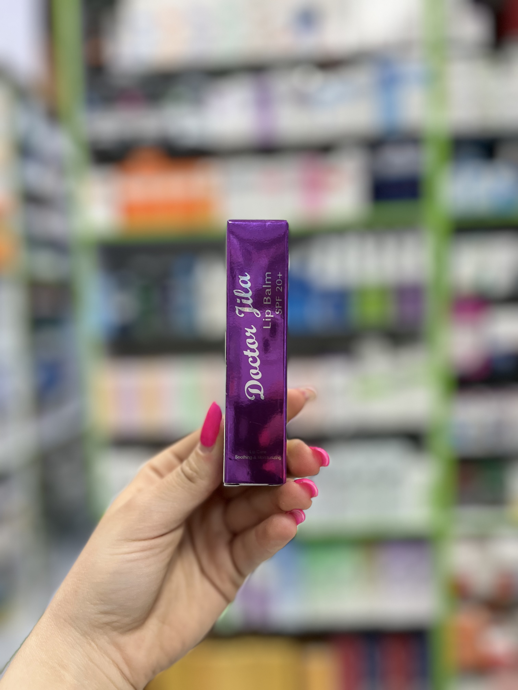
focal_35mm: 26
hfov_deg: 53.1
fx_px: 519
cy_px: 345
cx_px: 259
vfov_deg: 67.3
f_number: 1.6
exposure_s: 1/100
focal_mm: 5.1
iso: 80
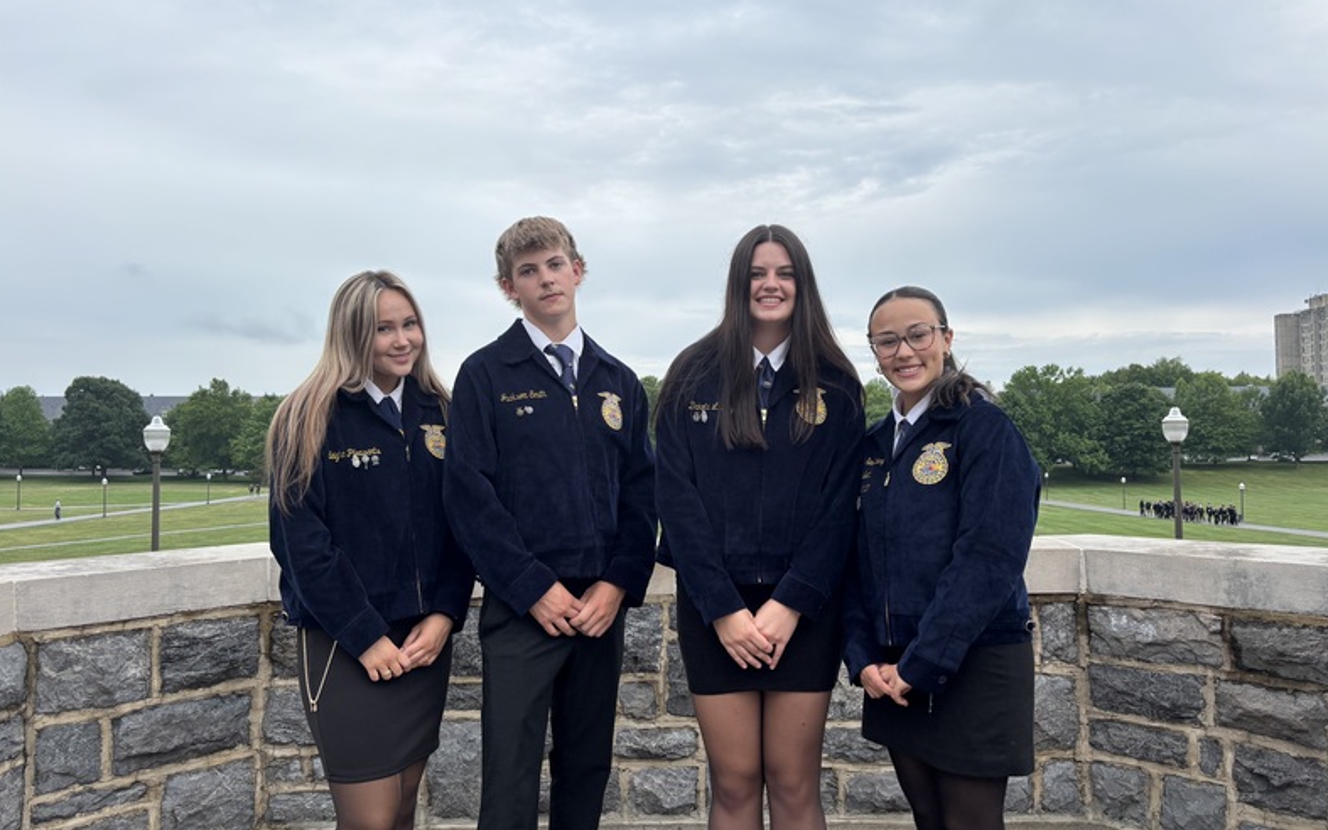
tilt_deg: +1.6
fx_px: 1013
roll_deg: +0.3
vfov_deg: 44.5
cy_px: 407
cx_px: 670
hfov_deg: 66.5
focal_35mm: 28
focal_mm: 5.96
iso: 50
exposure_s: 1/1205
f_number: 1.6
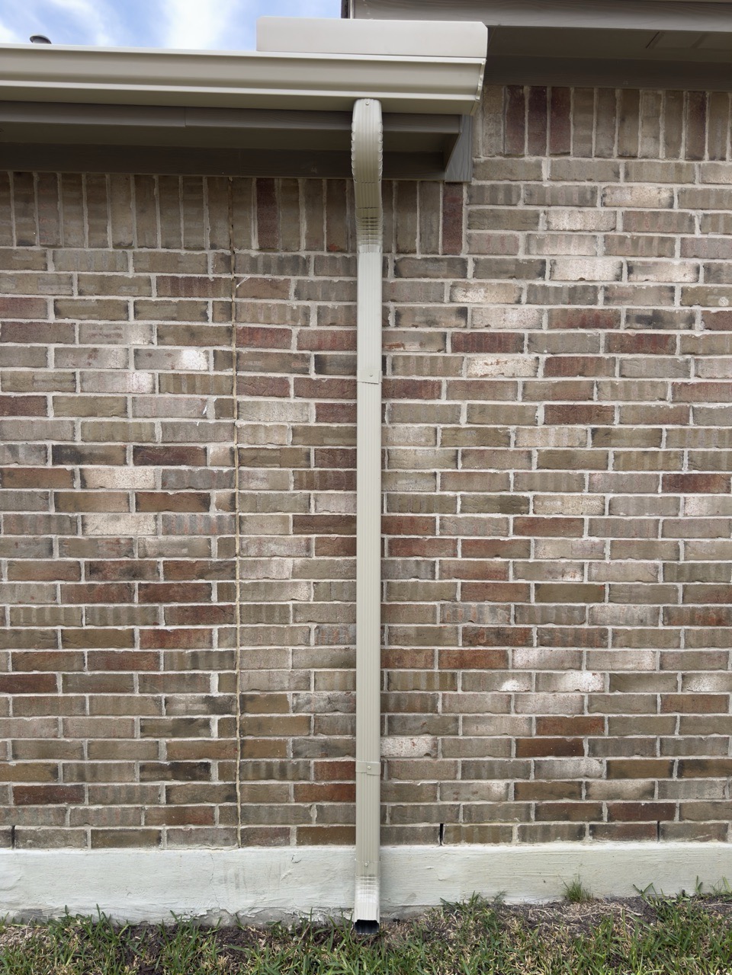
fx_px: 677
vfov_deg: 71.6
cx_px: 366
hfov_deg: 56.8
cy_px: 488
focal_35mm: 24
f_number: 1.78
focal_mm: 6.76
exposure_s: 1/1538
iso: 100
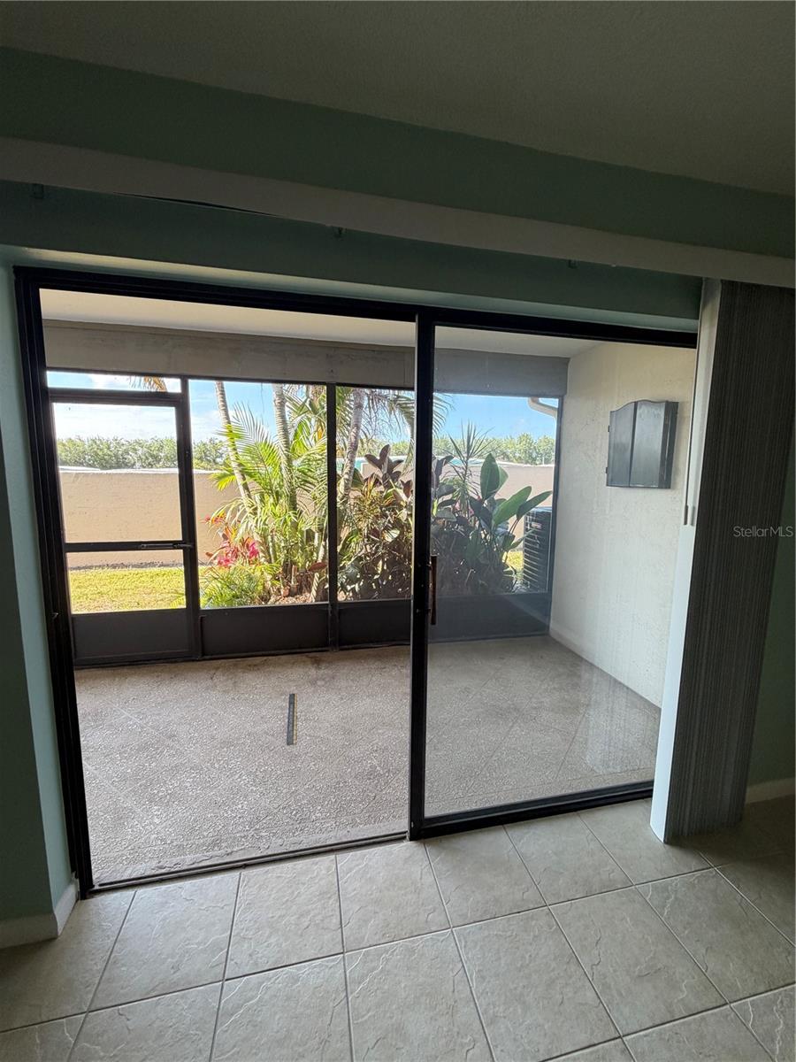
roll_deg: -0.1
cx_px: 398
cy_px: 531
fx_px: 429
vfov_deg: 102.1
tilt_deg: -6.8
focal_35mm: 14
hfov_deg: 85.7
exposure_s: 1/120
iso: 100
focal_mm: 2.22
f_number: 2.2
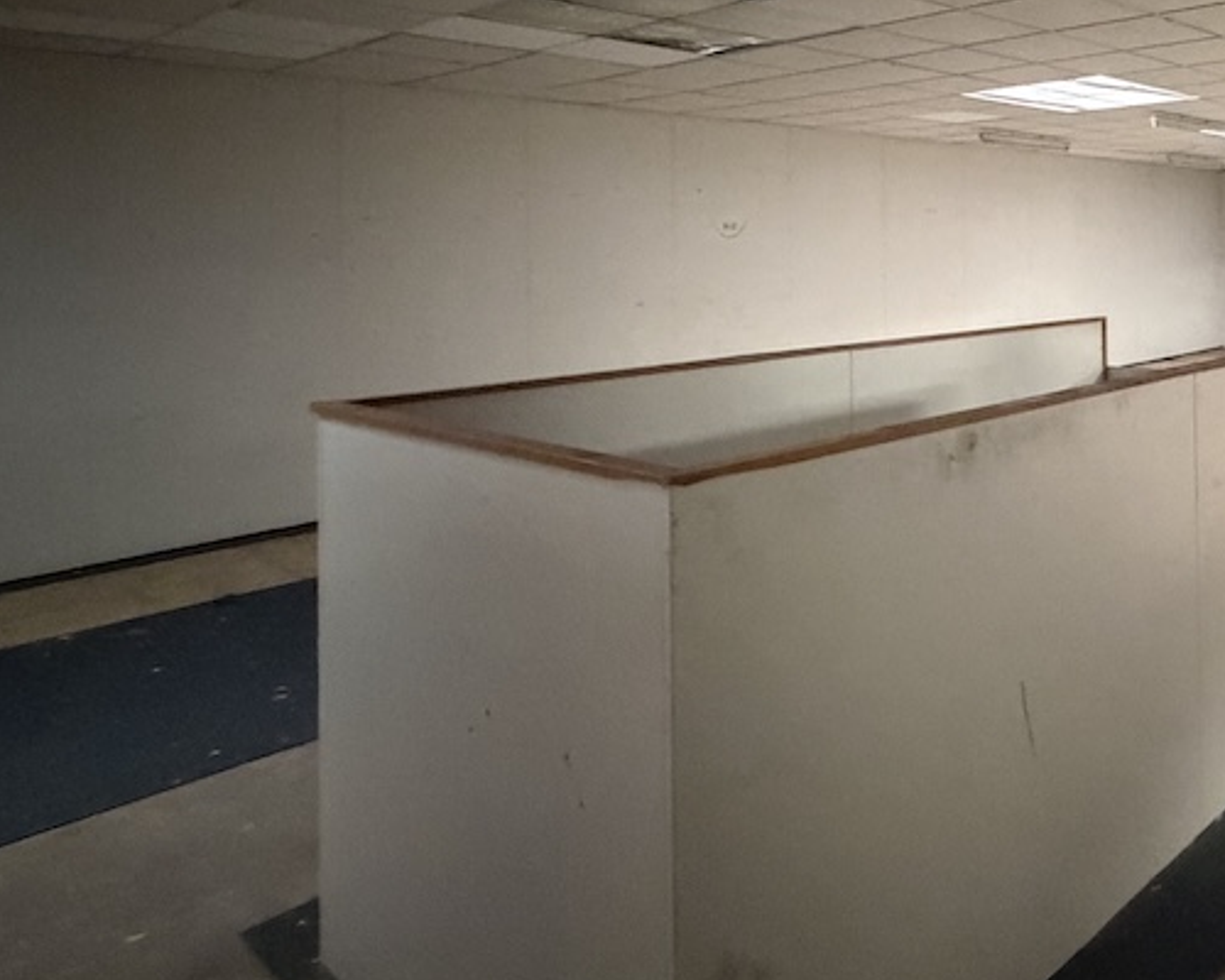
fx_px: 1015
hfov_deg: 52.7
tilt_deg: +2.0
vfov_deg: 49.2
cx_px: 1154
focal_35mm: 28
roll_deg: +0.9
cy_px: 228
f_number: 2.2
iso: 1600
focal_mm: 2.22
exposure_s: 1/40
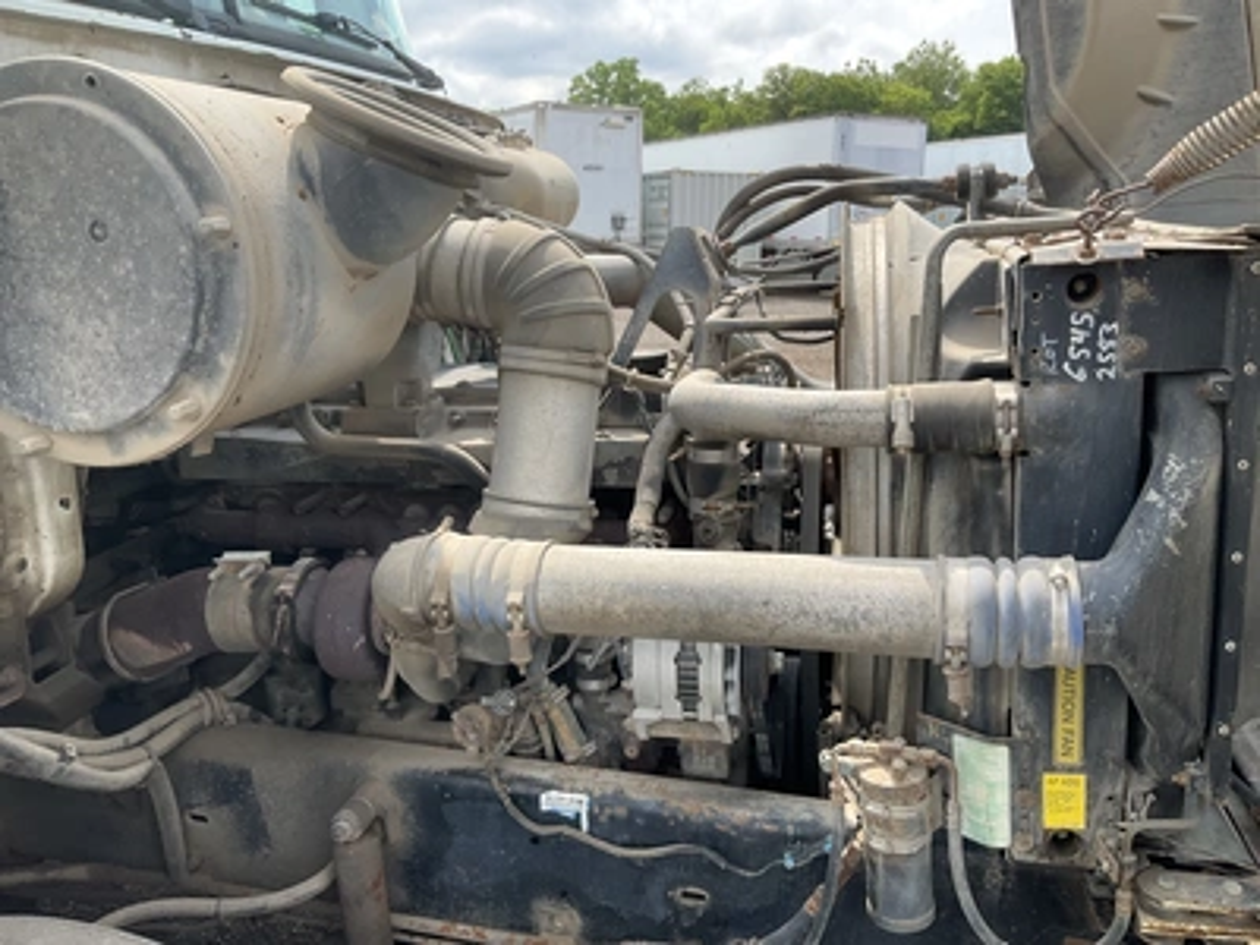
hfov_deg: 61.7
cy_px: 472
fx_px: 1056
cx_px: 630
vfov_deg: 48.2
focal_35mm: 29
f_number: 1.8
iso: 25
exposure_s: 1/457
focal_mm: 3
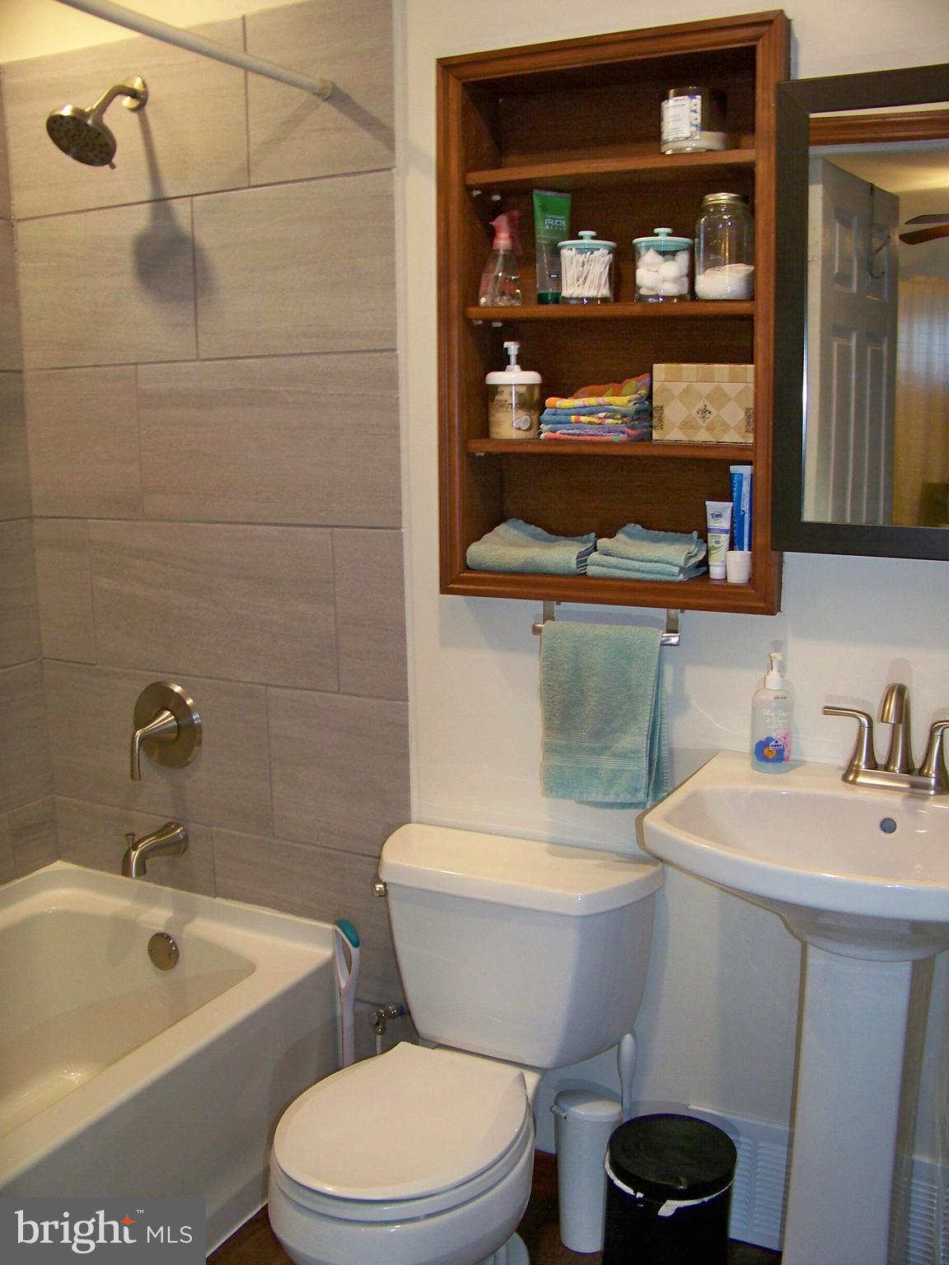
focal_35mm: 33
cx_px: 474
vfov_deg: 55.4
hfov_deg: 42.9
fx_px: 1206
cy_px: 632
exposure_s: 1/30
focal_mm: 5.85
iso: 200
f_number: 2.8
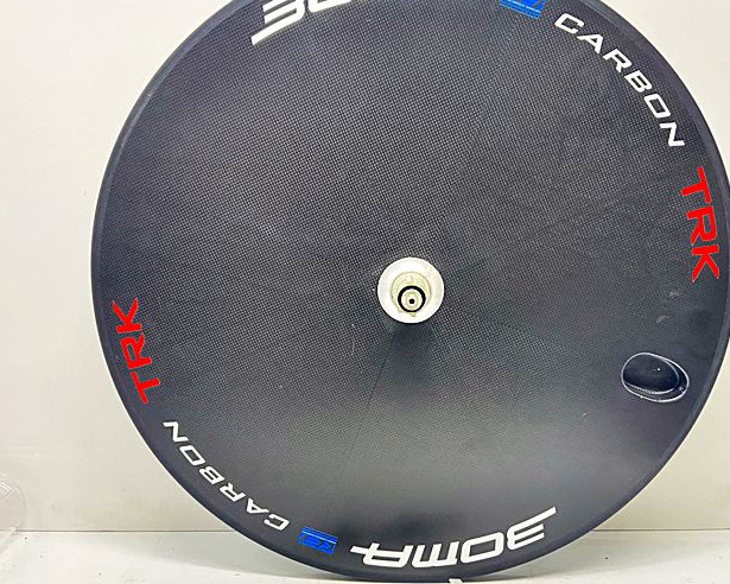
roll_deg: +0.3
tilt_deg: -10.8
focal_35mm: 33
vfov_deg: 44.5
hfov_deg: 54.2
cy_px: 293
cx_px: 382
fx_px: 713
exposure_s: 1/25
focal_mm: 4.25
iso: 640
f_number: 1.8
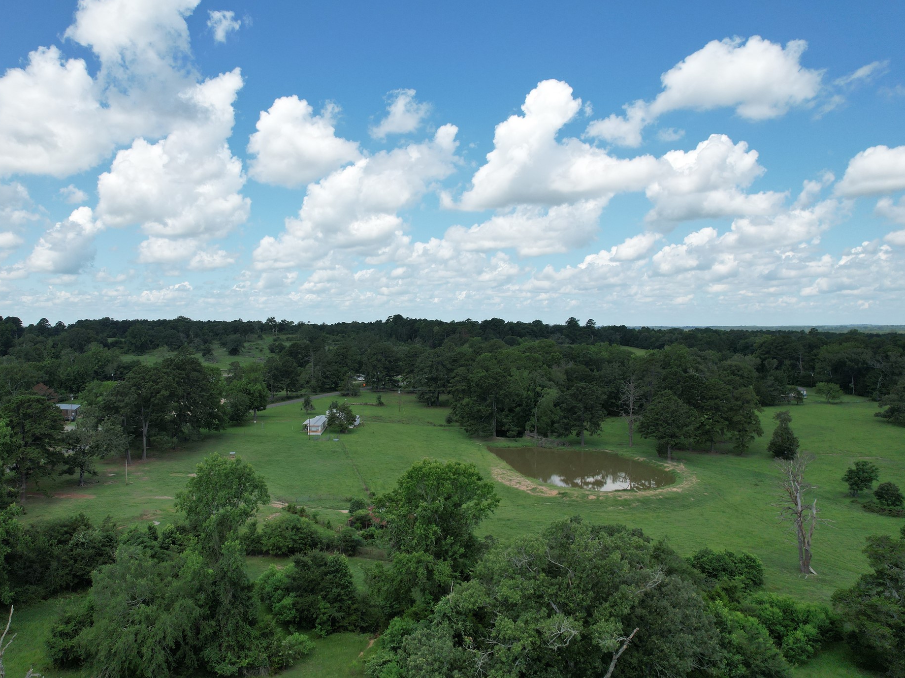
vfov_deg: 54.8
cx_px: 386
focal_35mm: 25
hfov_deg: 69.0
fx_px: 654
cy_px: 323
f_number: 2.8
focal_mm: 8.38
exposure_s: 1/2000
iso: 110
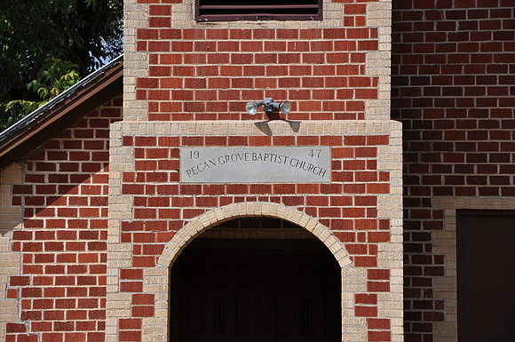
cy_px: 171
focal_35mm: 158
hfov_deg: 13.1
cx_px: 258
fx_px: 2250
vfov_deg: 8.7
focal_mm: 105
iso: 200
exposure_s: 1/250
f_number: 8
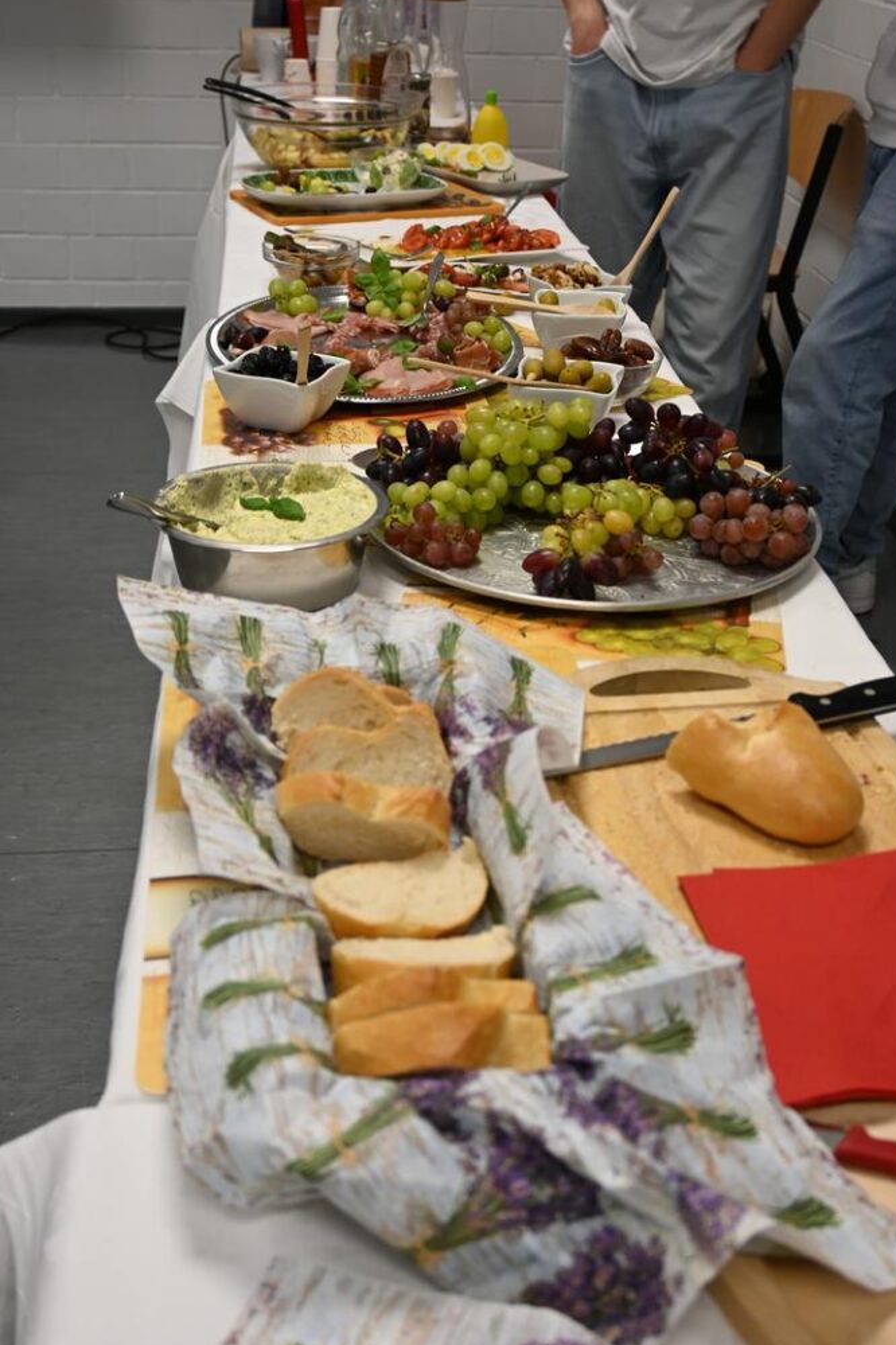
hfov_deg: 31.7
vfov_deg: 46.2
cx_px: 448
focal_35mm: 42
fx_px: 1579
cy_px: 662
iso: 160
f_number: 4.5
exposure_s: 1/40
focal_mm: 27.5
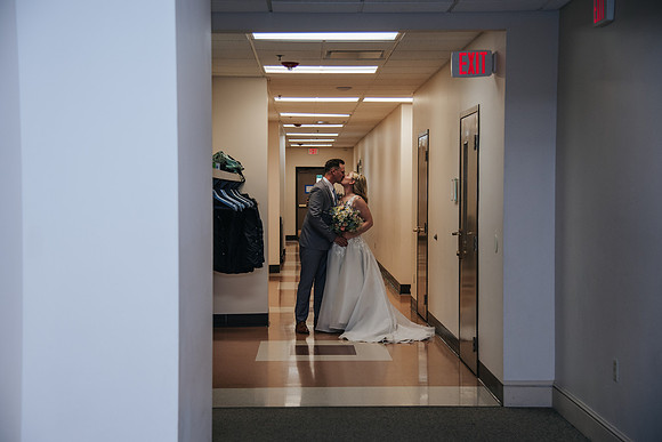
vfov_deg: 23.8
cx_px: 325
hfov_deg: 35.0
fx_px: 1049
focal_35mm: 57
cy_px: 224
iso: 800
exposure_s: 1/200
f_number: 4
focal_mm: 55
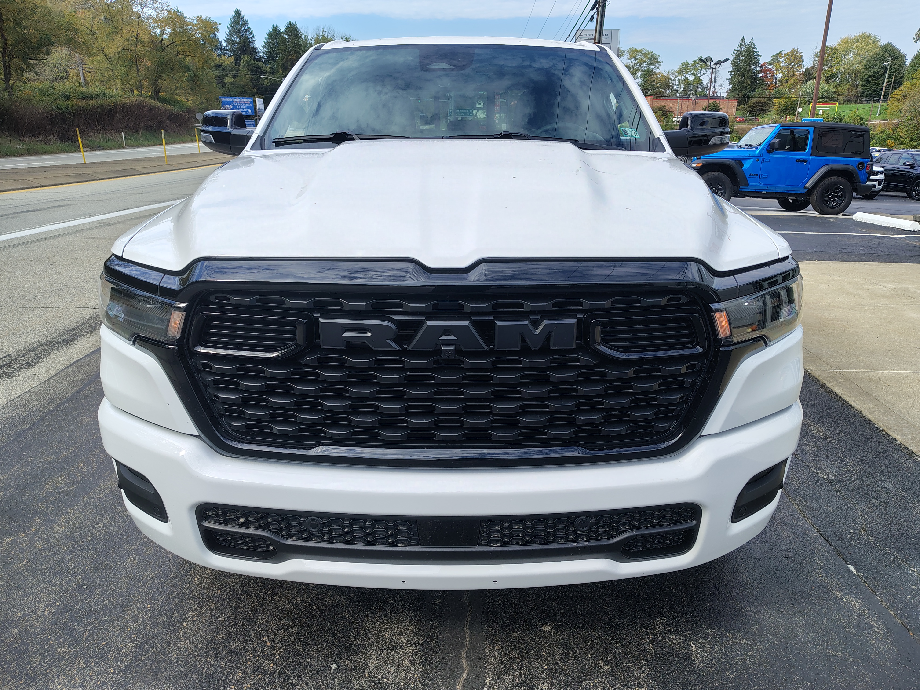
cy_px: 348
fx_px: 664
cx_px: 469
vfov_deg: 54.9
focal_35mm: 25
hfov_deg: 69.4
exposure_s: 1/868
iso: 100
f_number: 1.8
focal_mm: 5.56
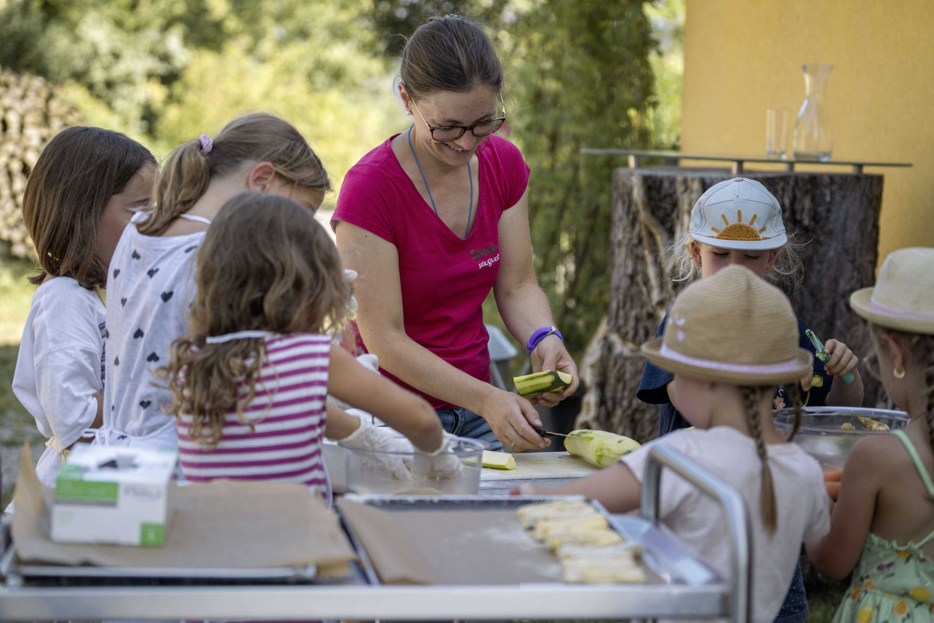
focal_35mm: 106
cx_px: 467
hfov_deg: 19.3
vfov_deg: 12.9
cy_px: 312
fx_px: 2750
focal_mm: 106
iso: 640
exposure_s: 1/1000
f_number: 4
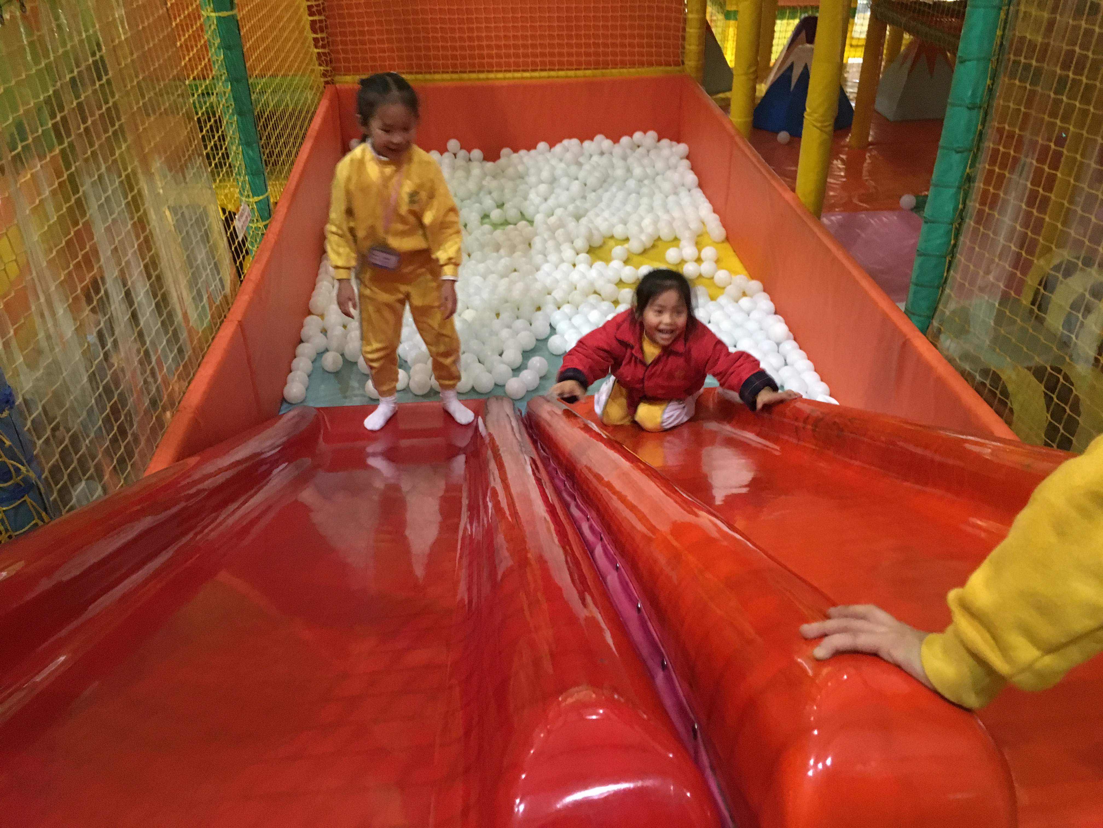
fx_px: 924
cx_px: 552
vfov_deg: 48.2
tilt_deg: -31.7
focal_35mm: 29
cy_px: 414
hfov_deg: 61.7
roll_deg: +2.5
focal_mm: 4.15
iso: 250
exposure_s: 1/17
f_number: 2.2
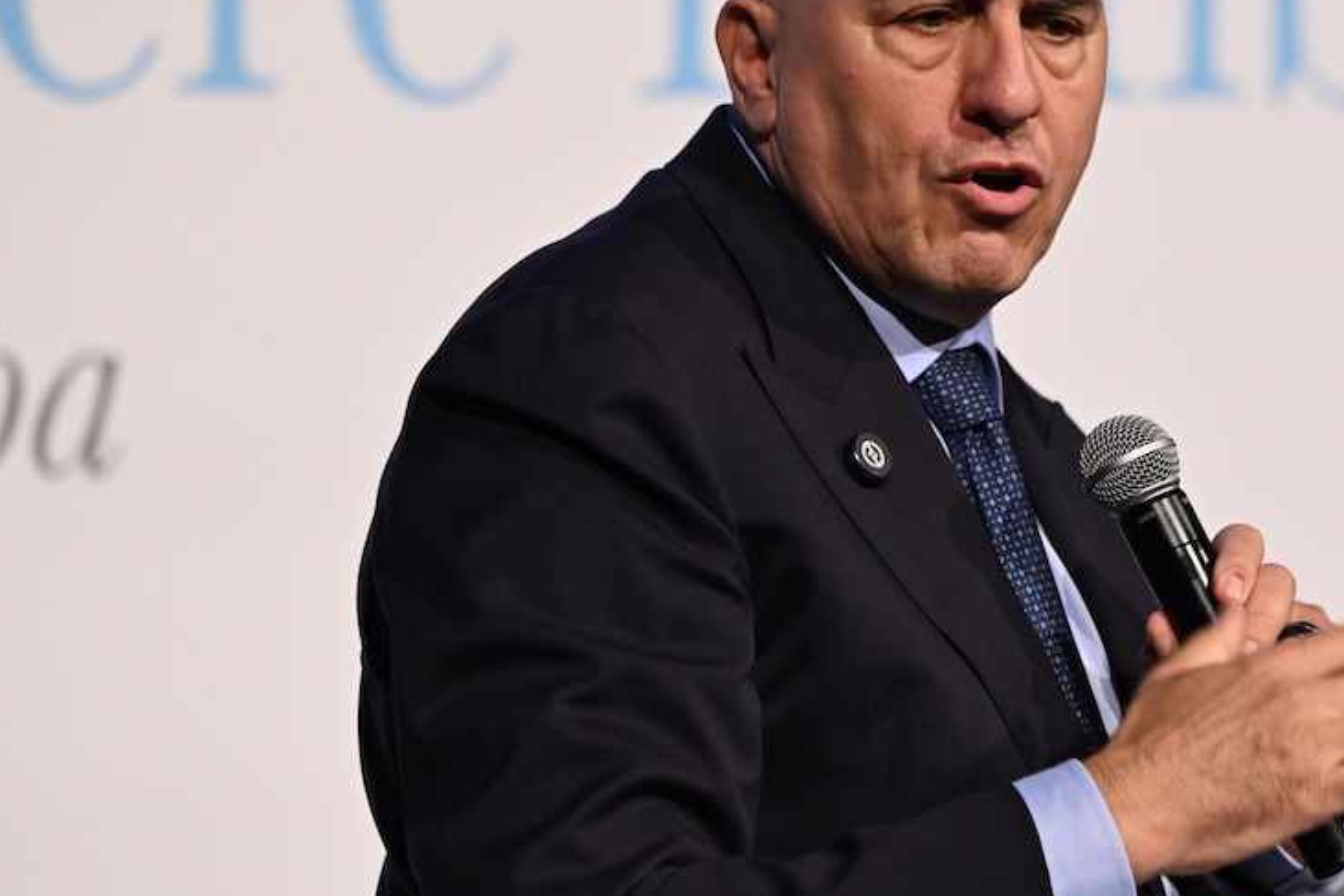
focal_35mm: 328
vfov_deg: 4.2
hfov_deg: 6.3
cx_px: 936
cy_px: 391
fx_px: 12244
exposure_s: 1/250
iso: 2000
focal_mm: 200
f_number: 4
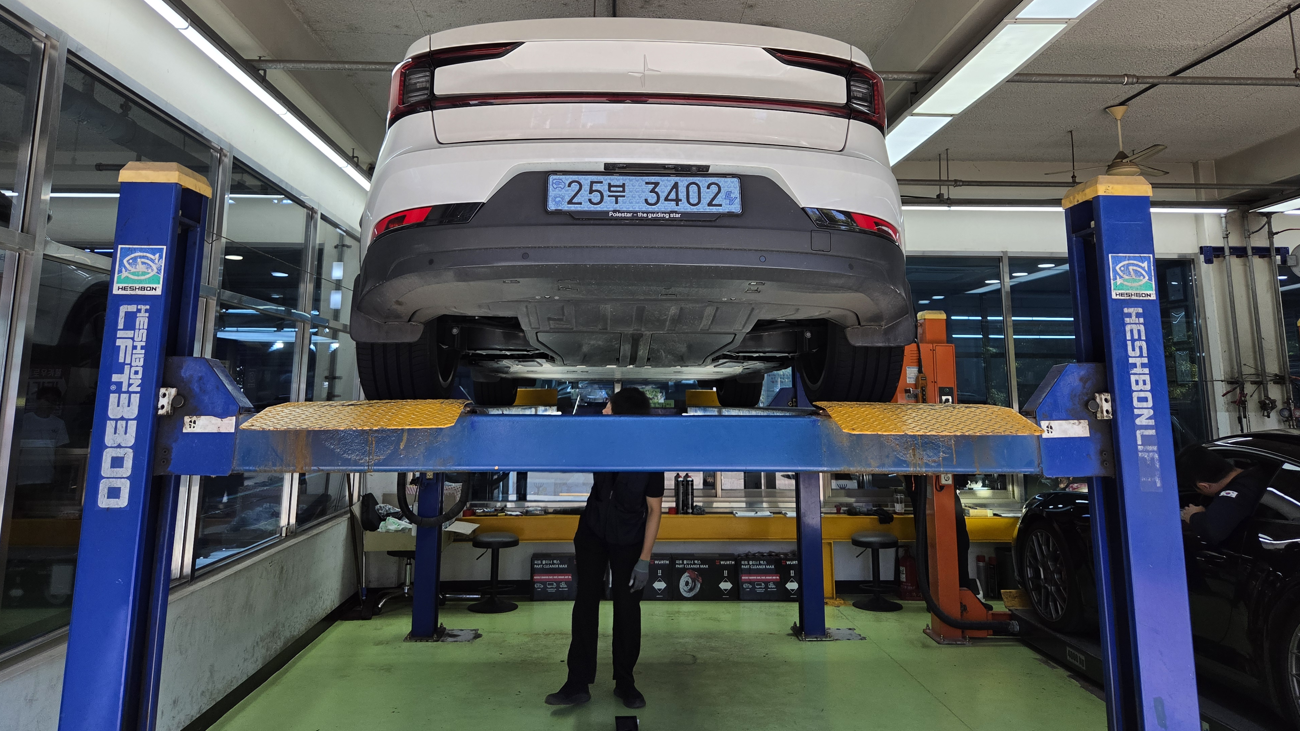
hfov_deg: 71.9
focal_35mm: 26
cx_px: 661
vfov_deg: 43.8
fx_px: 896
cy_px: 249
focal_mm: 5.4
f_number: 1.8
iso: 80
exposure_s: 1/852
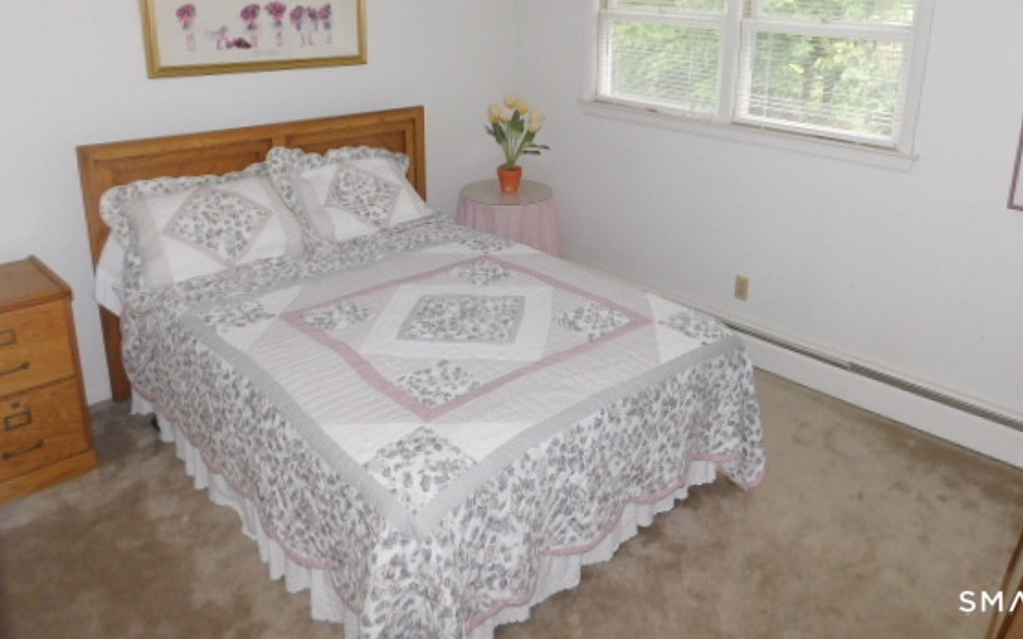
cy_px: 209
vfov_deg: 43.9
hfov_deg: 66.2
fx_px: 781
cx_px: 575
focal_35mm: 28
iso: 200
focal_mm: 4
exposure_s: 1/30
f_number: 3
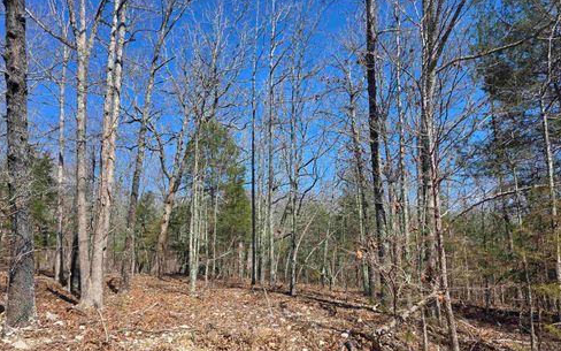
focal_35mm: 25
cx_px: 285
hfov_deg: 72.5
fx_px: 382
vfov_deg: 49.0
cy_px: 209
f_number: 1.7
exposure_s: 1/3042
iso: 80
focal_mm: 6.3
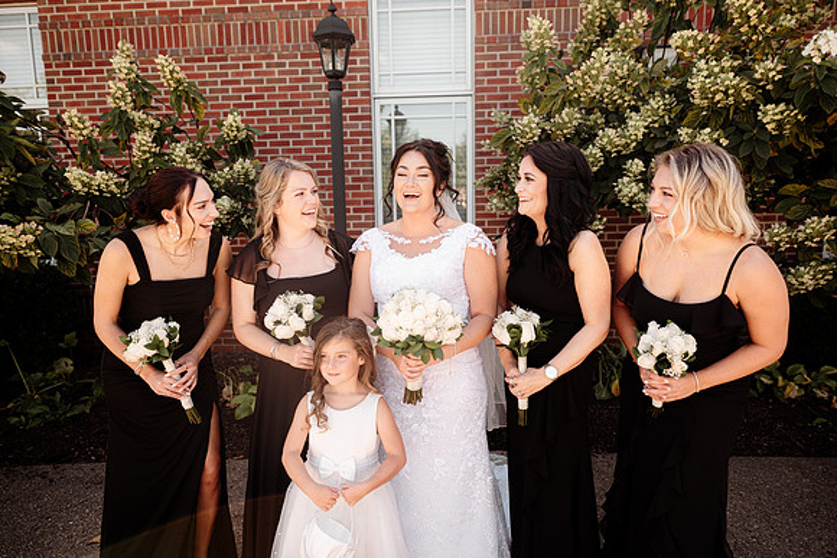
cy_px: 279
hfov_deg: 73.7
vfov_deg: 53.2
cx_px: 418
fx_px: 558
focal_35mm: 24
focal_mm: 24
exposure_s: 1/640
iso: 160
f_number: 2.8
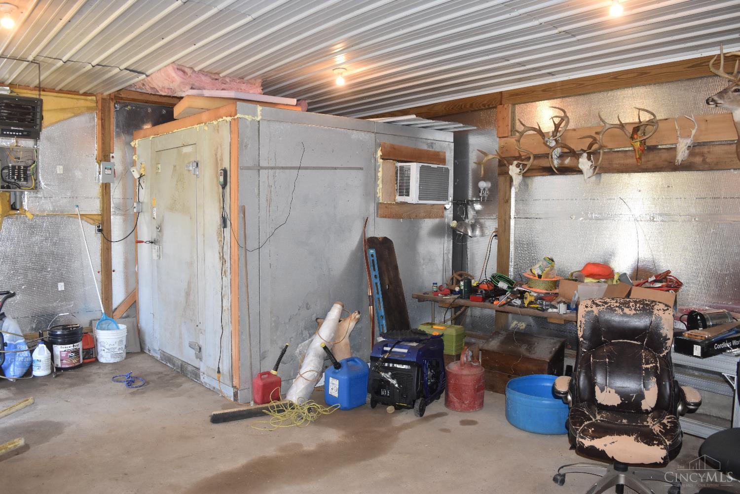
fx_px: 555
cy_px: 247
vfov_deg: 47.9
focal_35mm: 27
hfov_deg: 67.4
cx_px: 370
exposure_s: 1/80
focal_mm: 18
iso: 800
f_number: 4.5
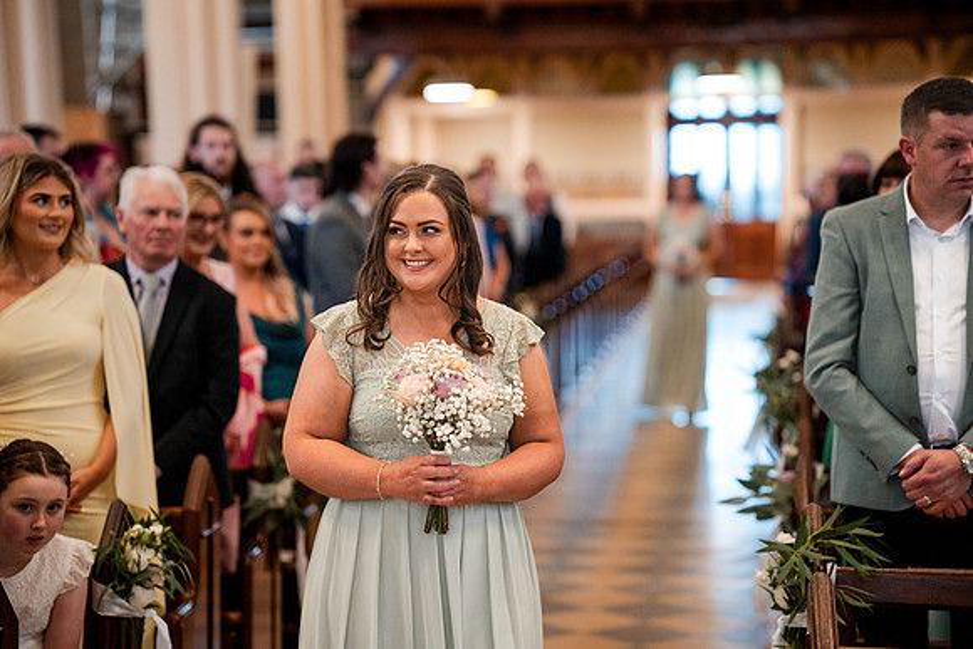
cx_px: 486
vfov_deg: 16.1
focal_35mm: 85
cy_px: 324
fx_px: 2298
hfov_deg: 23.9
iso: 4000
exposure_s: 1/500
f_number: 2
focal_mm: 85
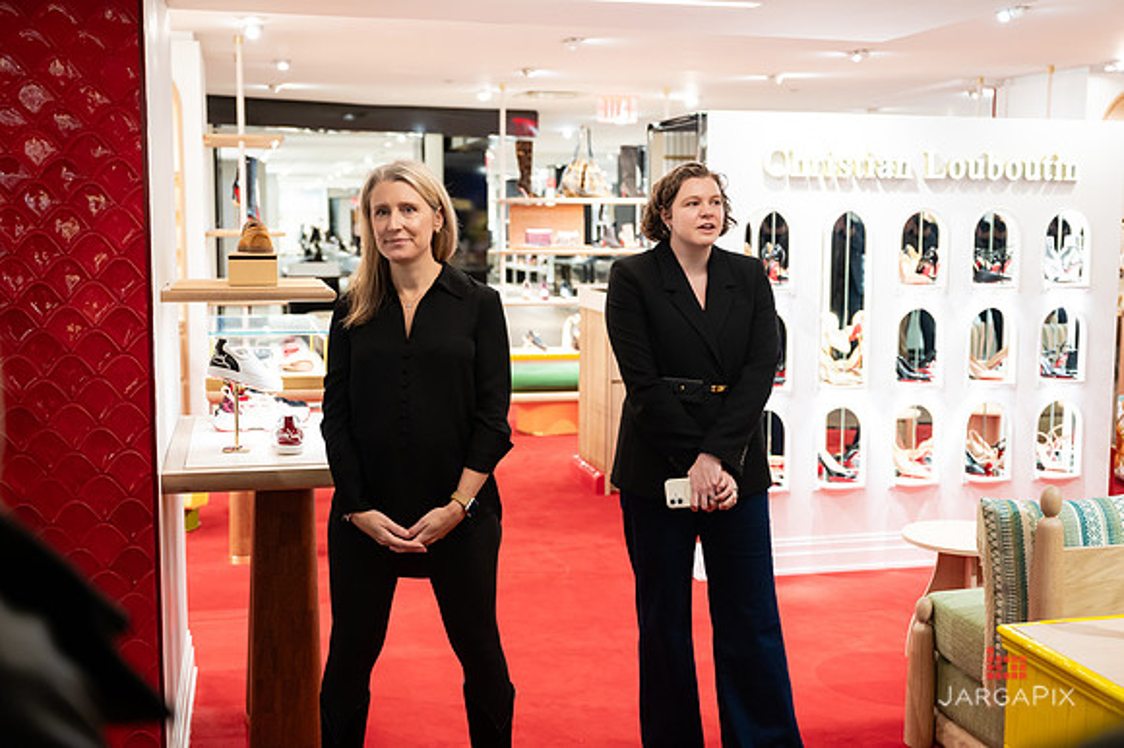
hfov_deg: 46.9
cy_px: 361
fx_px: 1296
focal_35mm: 42
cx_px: 581
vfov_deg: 32.2
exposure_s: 1/160
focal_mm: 40
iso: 1600
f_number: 3.2
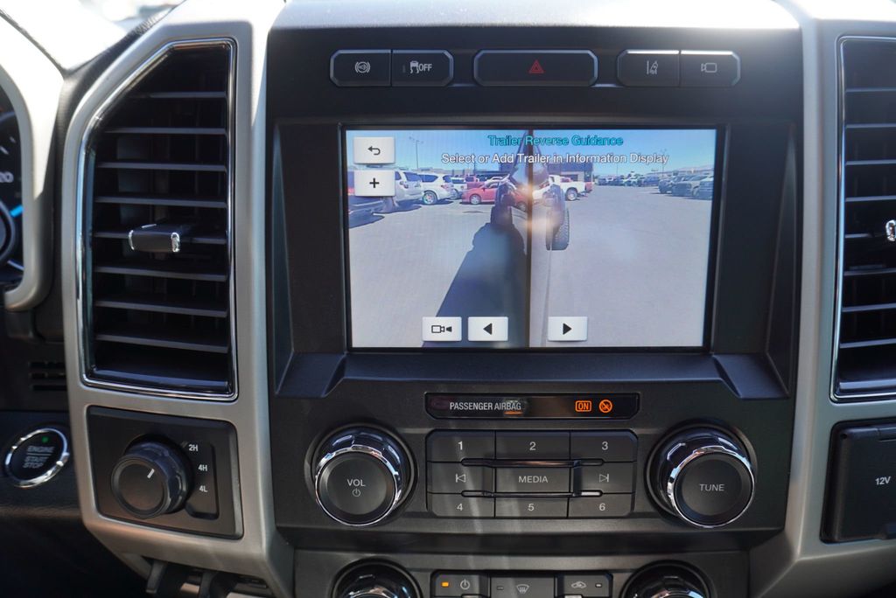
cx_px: 448
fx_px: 598
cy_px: 299
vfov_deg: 53.2
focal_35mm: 24
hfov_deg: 73.7
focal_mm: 16
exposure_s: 1/60
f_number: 4
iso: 100
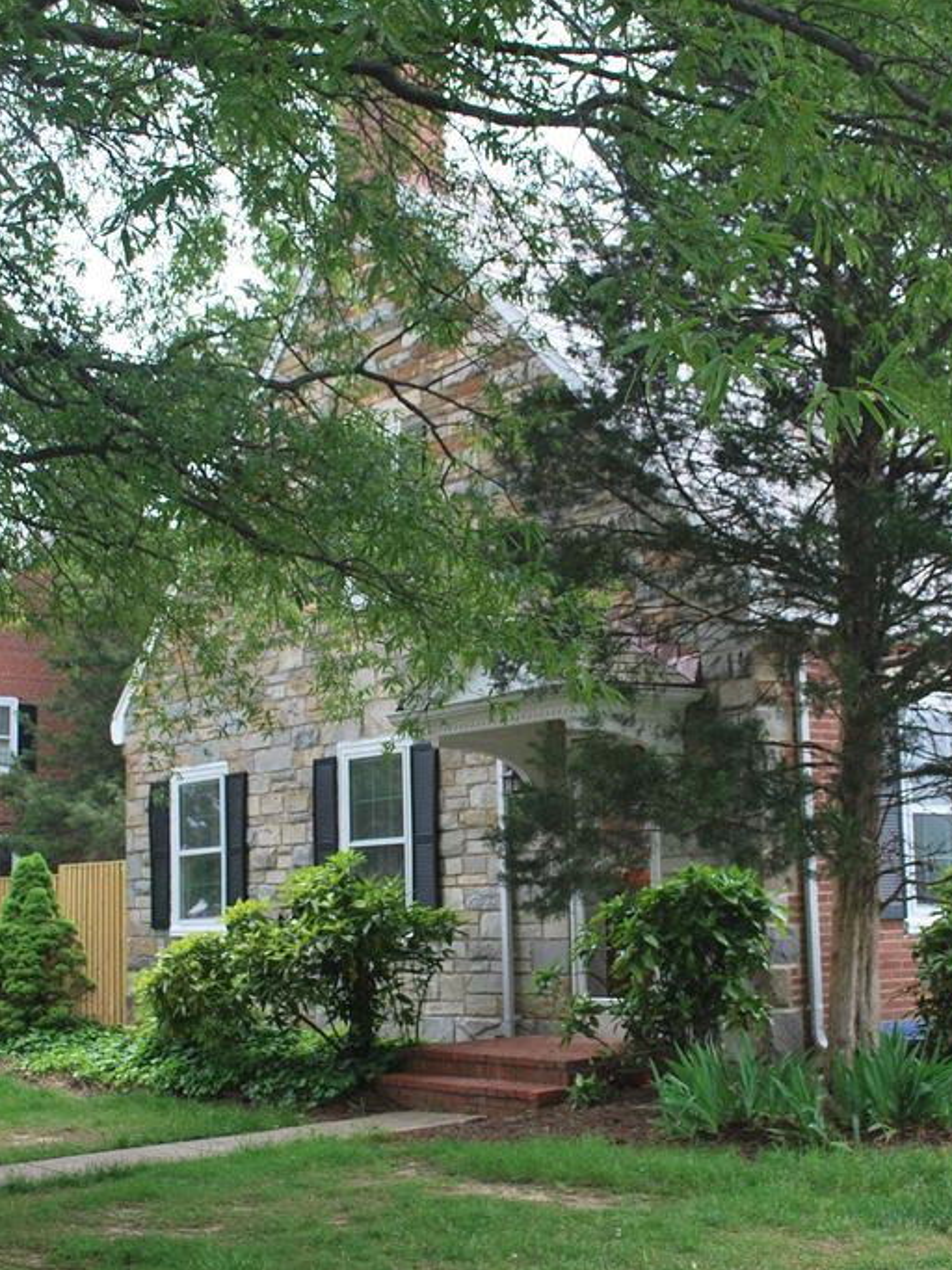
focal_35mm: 52
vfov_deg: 36.8
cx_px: 532
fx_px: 1907
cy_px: 635
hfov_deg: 28.0
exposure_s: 1/125
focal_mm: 24
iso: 140
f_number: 5.6
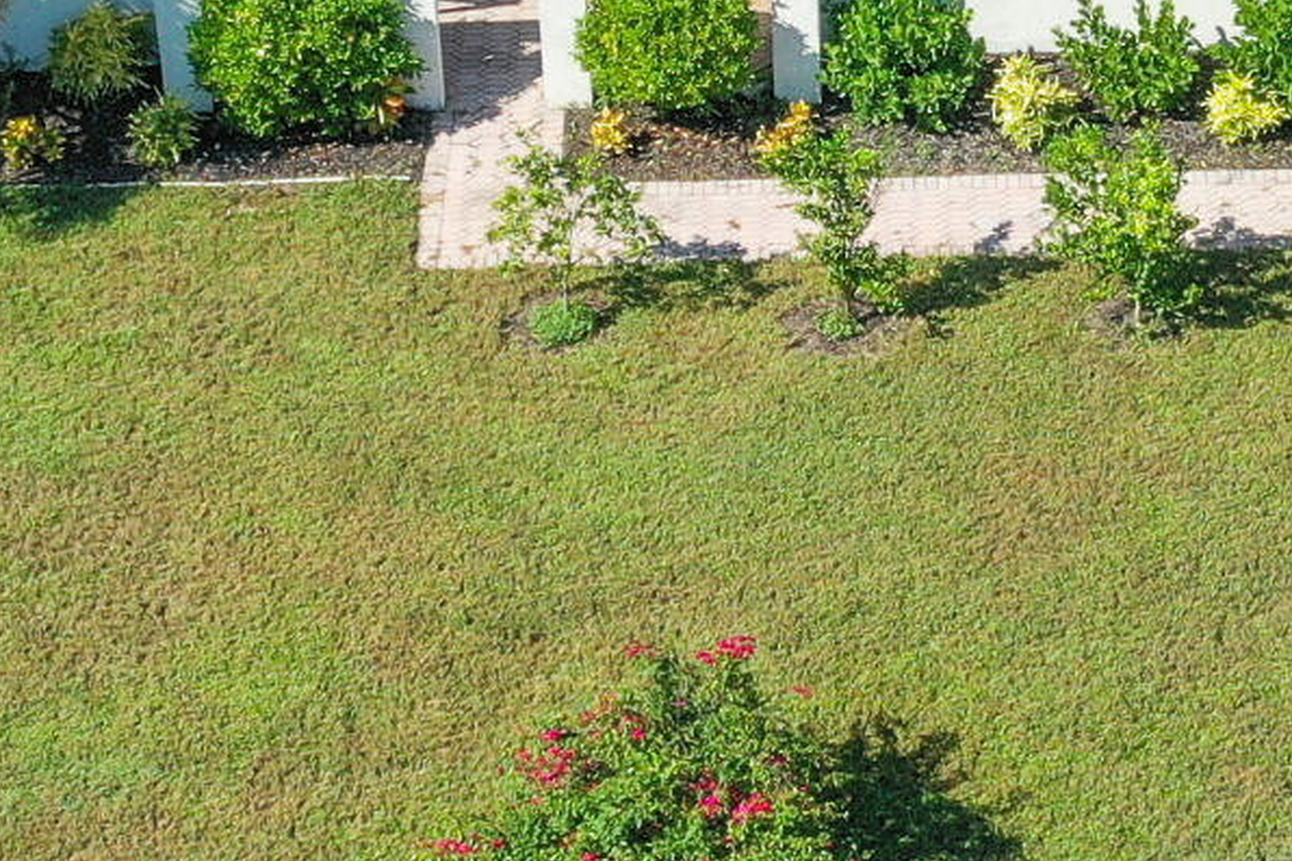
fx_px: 5059
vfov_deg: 9.7
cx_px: 819
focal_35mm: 141
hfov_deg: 14.5
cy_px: 85
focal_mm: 10.26
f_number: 5.6
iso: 100
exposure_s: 1/400
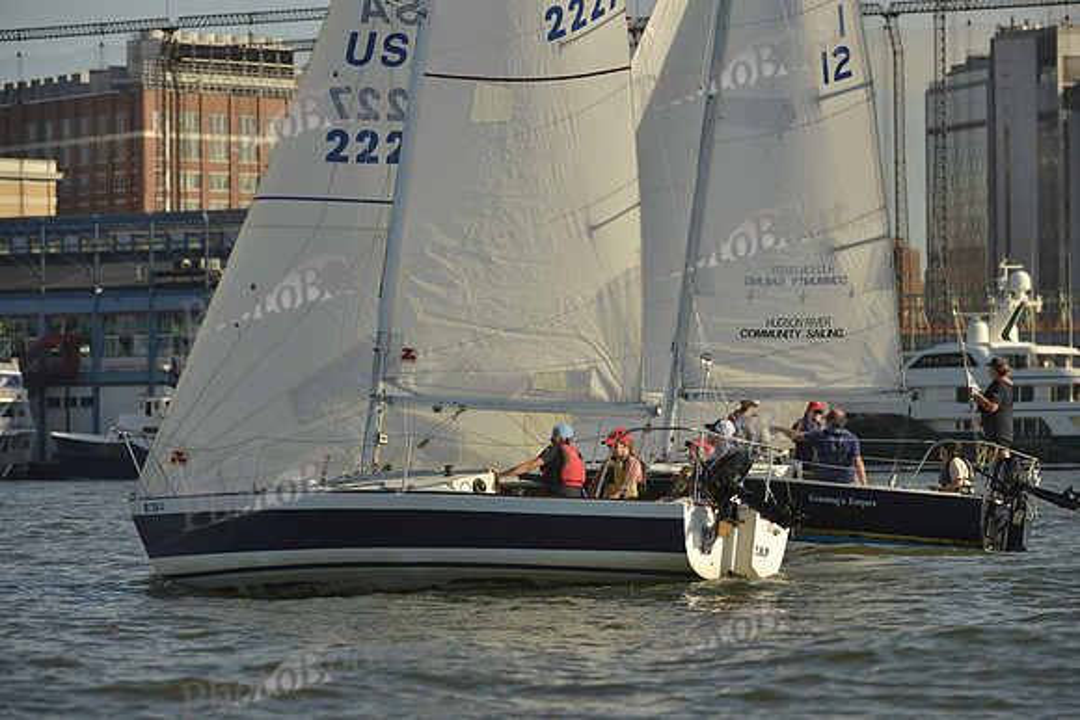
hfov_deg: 10.3
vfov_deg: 6.9
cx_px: 540
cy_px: 360
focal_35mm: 200
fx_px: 6001
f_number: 6.3
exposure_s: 1/1000
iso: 200
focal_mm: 200
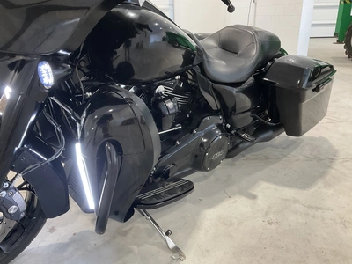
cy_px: 132
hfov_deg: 61.7
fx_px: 295
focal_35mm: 29
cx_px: 176
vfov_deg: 48.2
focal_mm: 3
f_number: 1.8
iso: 125
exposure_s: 1/60
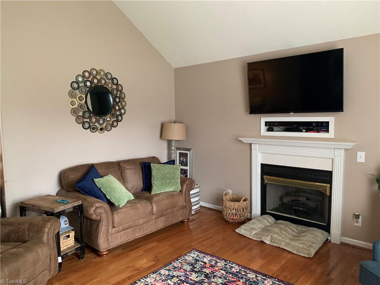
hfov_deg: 67.3
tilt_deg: -4.8
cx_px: 190
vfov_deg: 53.1
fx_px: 285
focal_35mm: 26
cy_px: 142
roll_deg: +0.7
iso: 400
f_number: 1.8
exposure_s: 1/35
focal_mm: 4.25
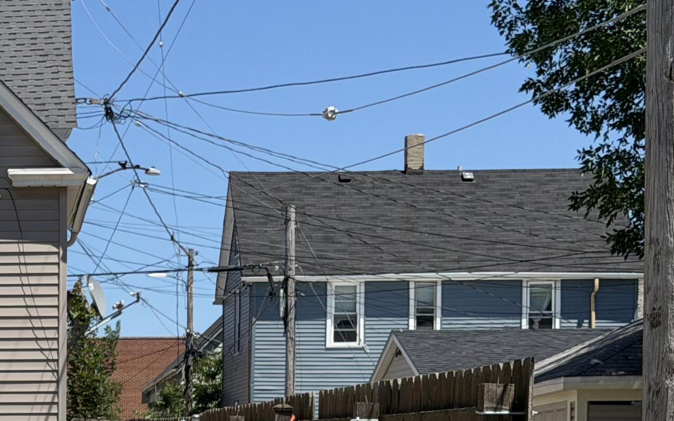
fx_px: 2204
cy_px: 494
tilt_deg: -0.7
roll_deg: +0.0
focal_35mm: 120
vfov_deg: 10.7
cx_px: -113
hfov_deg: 16.7
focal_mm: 6.76
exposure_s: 1/5587
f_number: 1.78
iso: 64
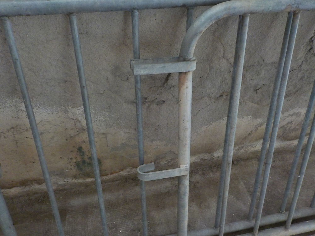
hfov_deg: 60.0
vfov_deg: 46.8
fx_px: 273
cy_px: 118
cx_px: 158
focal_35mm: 30
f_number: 3.3
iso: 400
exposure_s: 1/15
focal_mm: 4.1
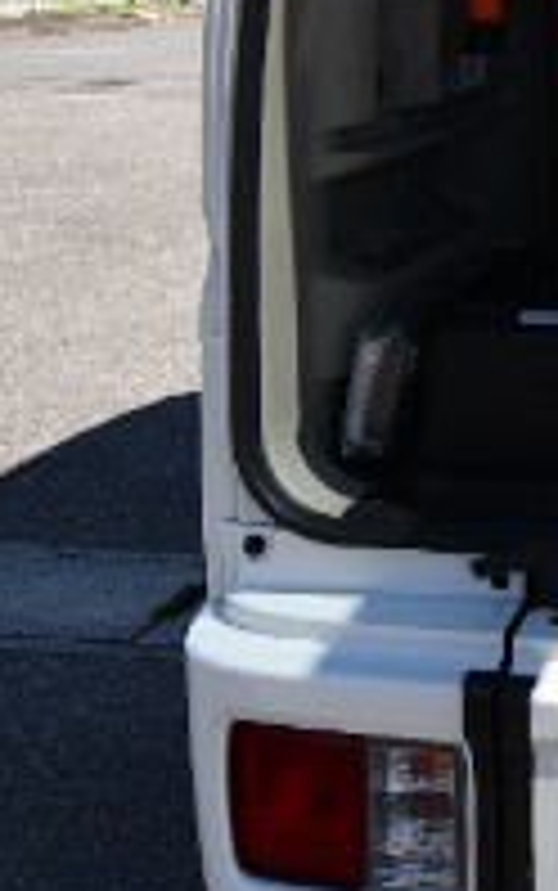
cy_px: -11
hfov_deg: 17.1
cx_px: 922
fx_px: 1604
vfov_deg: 29.0
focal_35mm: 66
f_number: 8
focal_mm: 11
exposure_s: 1/250
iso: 110
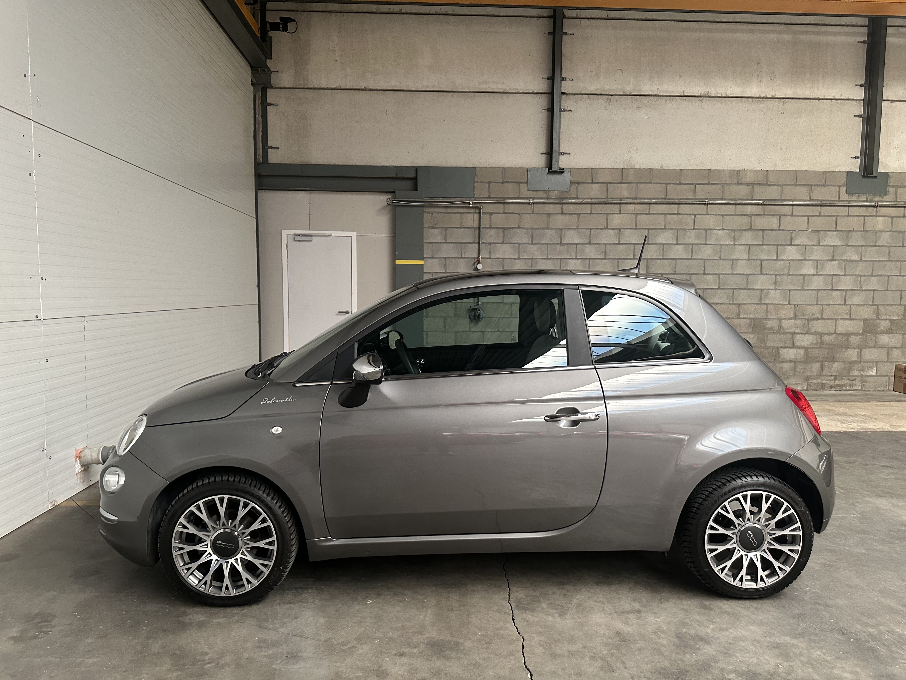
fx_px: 628
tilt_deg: -4.9
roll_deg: -0.5
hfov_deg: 71.6
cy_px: 340
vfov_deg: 56.8
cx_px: 453
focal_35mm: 24
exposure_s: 1/60
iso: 400
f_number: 1.78
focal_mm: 6.86
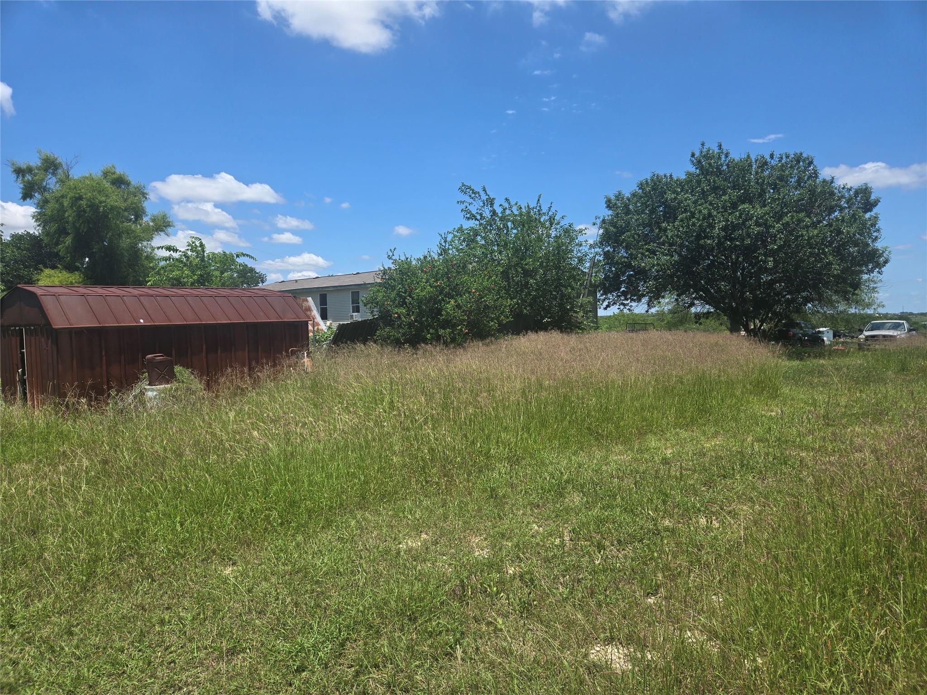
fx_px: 616
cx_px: 464
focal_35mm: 23
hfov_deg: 73.9
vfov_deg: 58.9
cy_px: 348
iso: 25
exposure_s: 1/2157
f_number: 1.8
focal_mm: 5.4
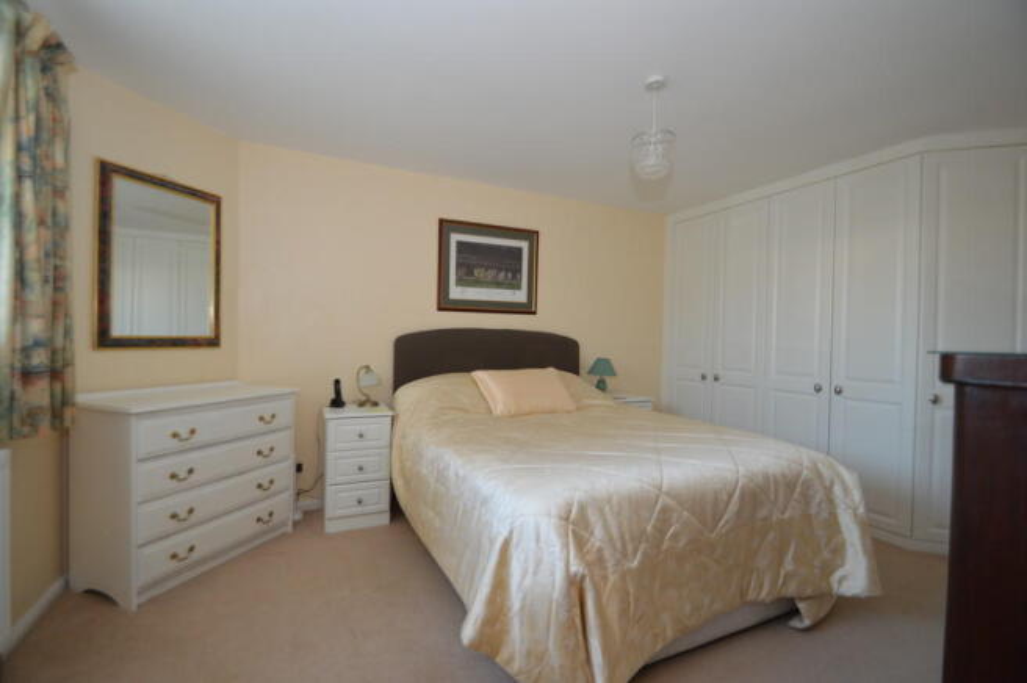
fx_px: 427
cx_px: 514
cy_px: 342
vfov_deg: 77.2
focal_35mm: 15
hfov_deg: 100.4
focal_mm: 10
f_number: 4
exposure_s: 1/60
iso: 400
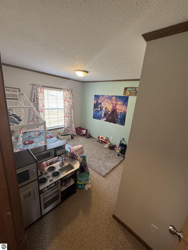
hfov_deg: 85.7
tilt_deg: -16.2
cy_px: 125
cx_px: 94
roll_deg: -4.4
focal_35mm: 14
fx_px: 101
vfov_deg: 102.1
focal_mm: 2.22
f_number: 2.2
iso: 250
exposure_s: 1/60
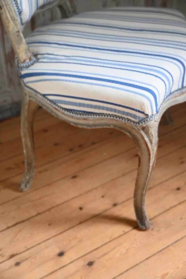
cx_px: 93
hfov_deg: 28.5
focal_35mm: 47
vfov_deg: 41.7
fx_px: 366
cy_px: 140
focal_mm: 31.5
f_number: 4
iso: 2800
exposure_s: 1/125
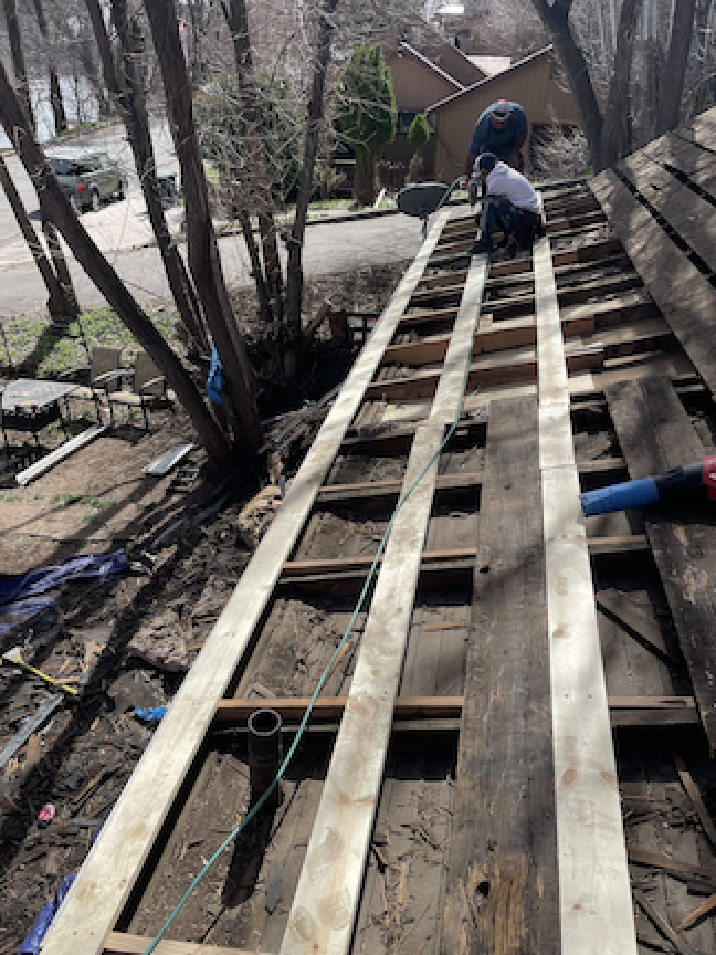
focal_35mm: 26
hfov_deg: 53.1
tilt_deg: -29.5
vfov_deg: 67.3
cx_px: 358
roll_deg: -2.2
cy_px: 478
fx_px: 717
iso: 32
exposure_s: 1/2212
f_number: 1.6
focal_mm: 4.2
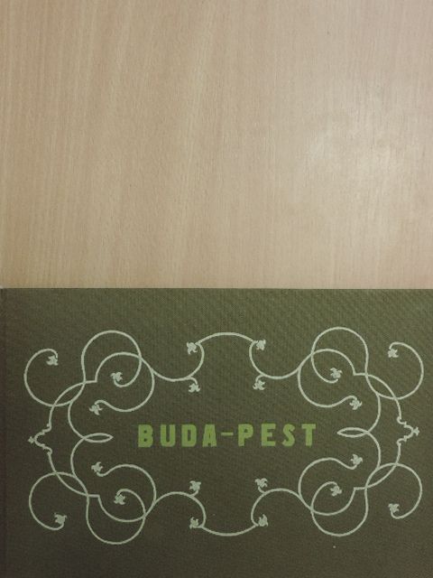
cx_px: 216
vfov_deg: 52.6
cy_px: 289
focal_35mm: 35
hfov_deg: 40.7
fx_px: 584
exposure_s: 1/13
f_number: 7.2
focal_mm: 6.2
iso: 640
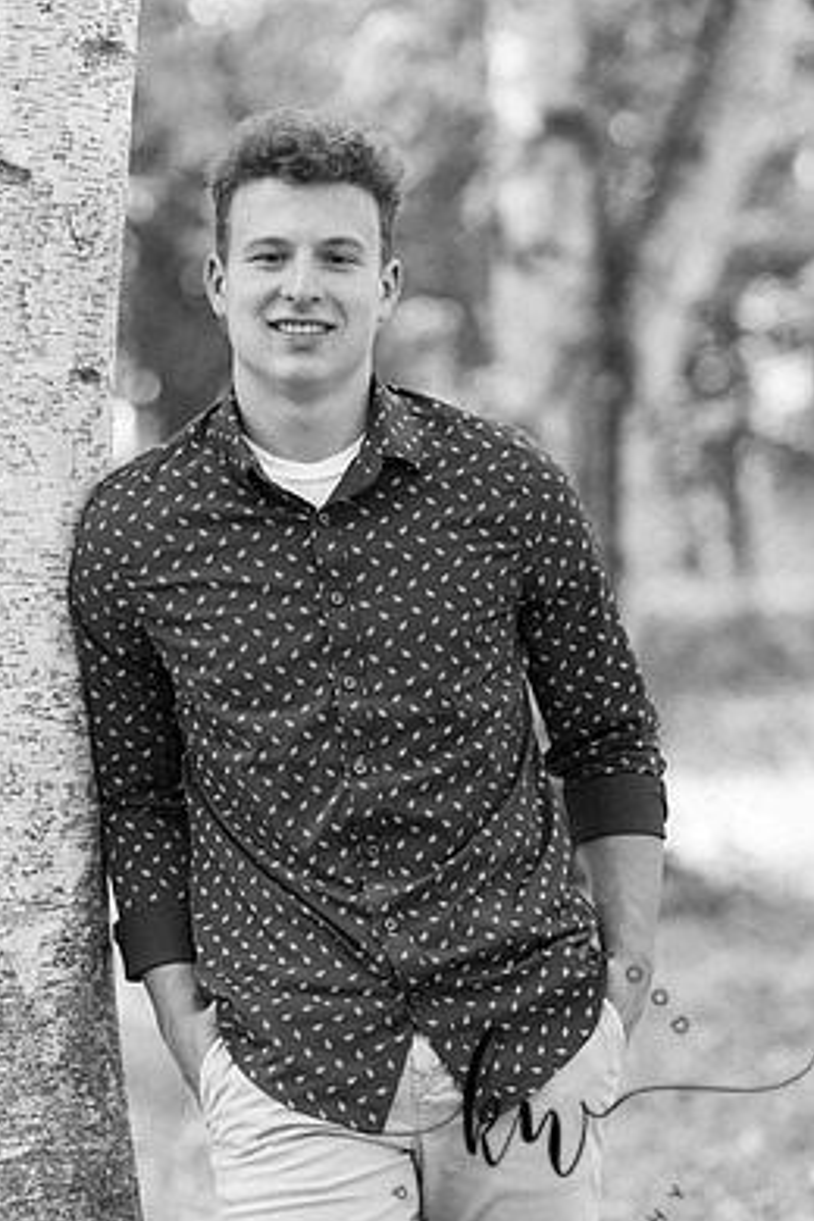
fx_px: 4544
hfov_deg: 10.2
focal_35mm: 134
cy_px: 601
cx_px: 348
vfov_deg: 15.3
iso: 400
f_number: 2.8
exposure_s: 1/200
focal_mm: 116
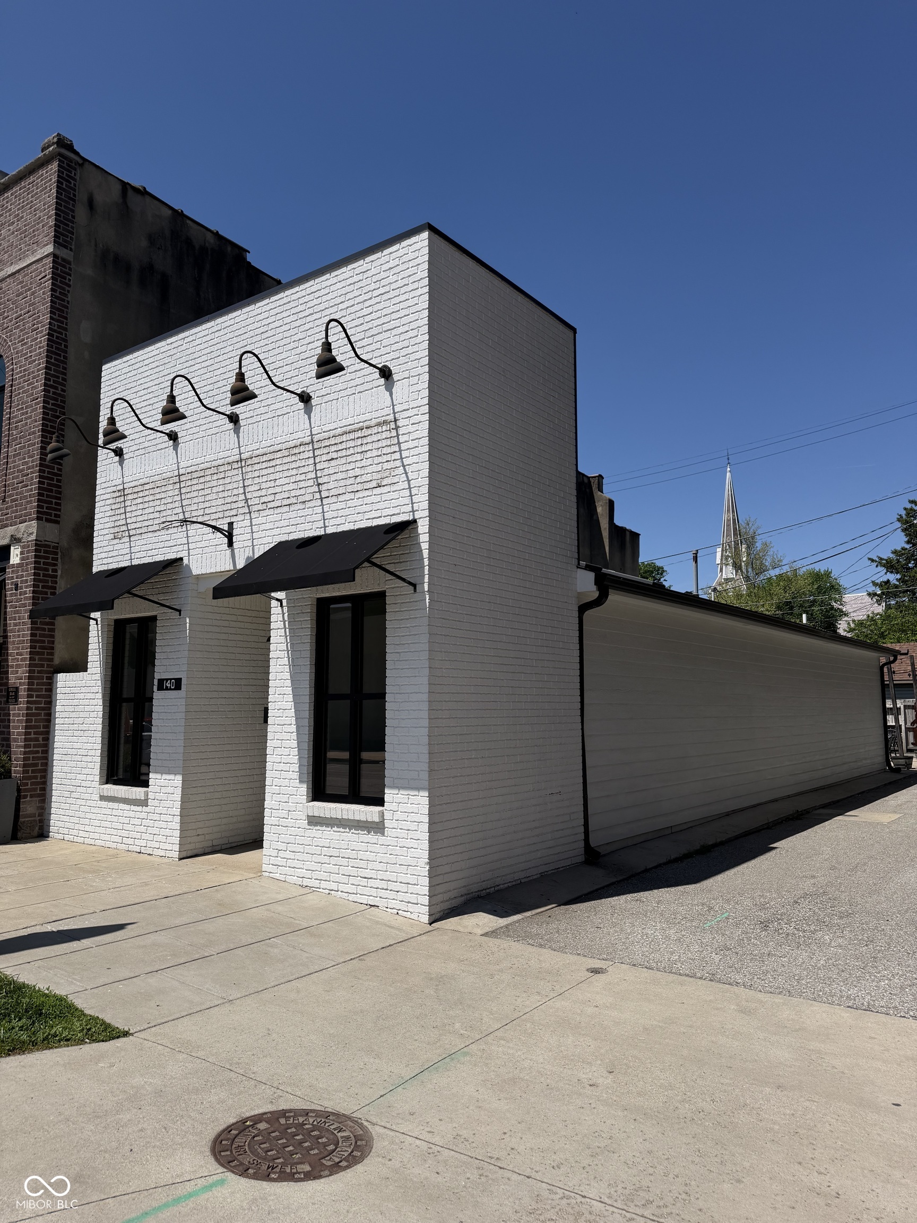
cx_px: 458
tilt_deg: +7.6
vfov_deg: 71.6
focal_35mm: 24
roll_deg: +0.2
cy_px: 612
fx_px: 848
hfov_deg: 56.8
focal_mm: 6.76
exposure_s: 1/9091
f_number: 1.78
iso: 80
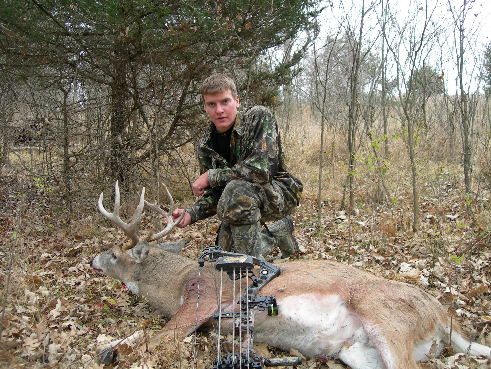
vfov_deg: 37.7
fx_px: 539
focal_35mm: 38
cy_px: 184
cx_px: 246
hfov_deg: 49.0
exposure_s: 1/67
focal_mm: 7.8
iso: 50
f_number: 2.8
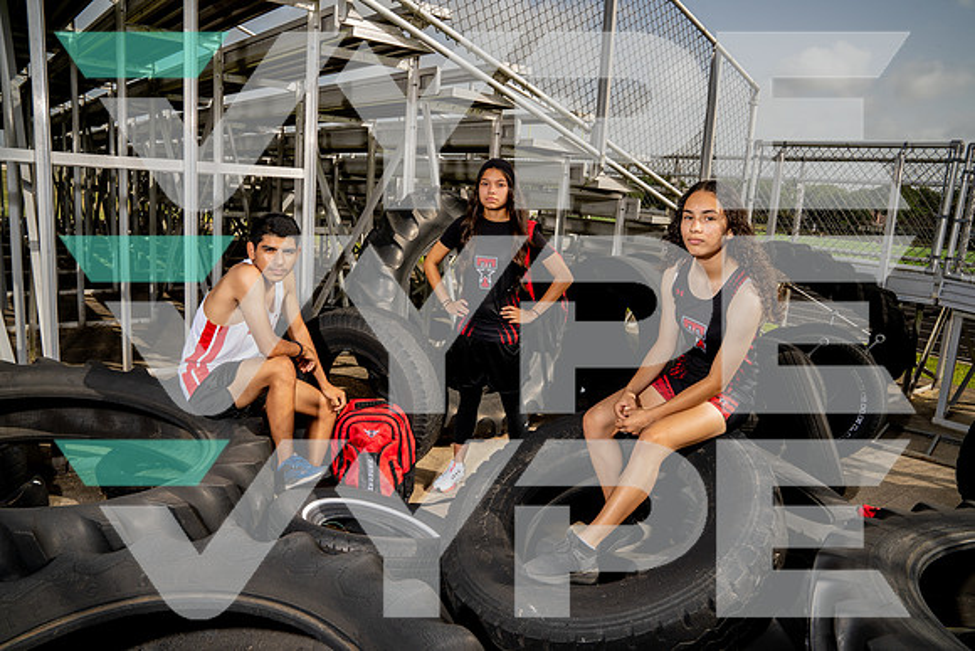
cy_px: 326
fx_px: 677
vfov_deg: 51.3
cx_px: 488
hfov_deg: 71.5
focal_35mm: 25
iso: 100
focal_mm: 25
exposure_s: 1/250
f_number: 10
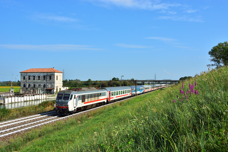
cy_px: 76
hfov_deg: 57.2
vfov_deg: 40.0
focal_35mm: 33
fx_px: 209
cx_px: 114
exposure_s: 1/800
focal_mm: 22
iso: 250
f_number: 7.1
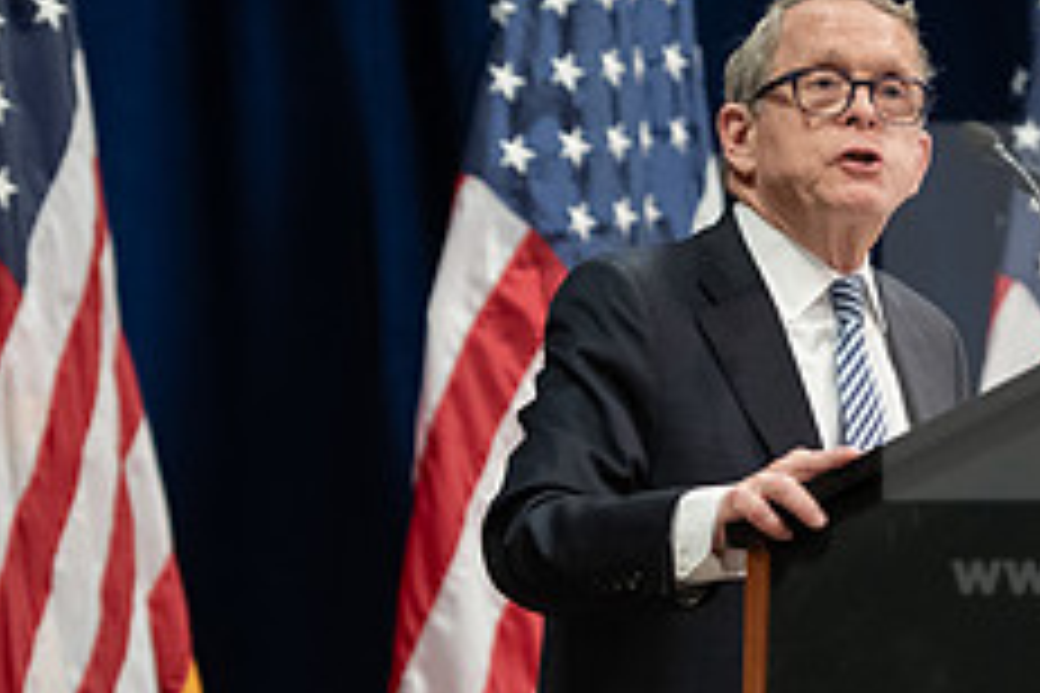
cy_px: 668
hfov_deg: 8.0
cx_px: 747
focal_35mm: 256
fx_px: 7395
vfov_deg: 5.4
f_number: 3.2
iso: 2000
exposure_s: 1/200
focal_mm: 102
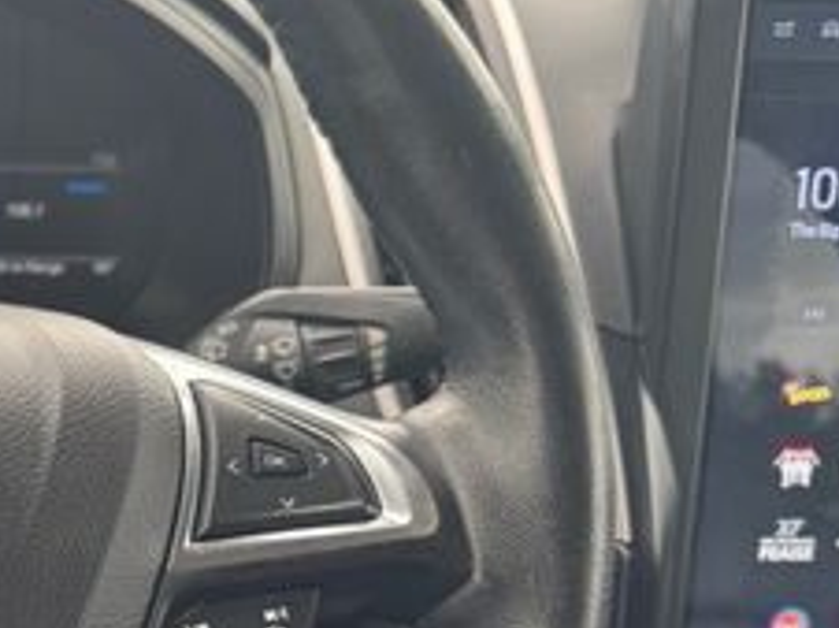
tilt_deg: -29.3
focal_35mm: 68
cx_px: -271
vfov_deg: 21.2
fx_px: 1646
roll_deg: +1.8
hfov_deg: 24.6
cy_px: 524
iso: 100
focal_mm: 6.76
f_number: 1.78
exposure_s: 1/121
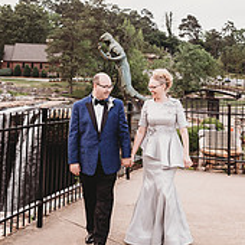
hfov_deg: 31.6
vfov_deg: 30.7
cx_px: 128
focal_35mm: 54
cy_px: 40
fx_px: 432
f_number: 2.5
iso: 250
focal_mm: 24
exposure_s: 1/250
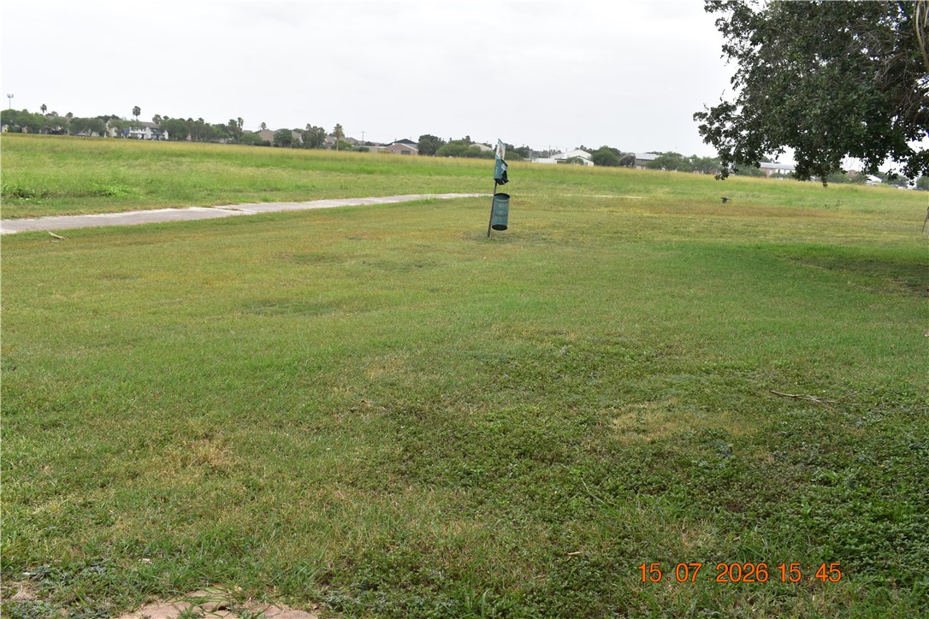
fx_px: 852
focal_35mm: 33
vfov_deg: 40.0
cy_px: 310
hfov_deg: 57.2
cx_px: 464
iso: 400
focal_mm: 22
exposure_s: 1/320
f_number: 10
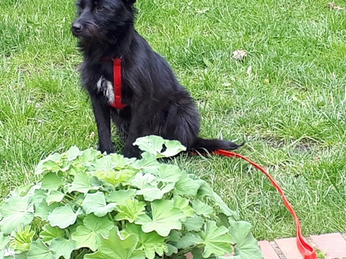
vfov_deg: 42.8
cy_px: 108
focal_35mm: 33
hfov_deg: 55.3
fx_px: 330
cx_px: 167
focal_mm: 3.6
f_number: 1.9
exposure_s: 1/100
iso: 50
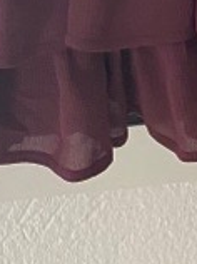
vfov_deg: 9.5
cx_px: 40
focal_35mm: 165
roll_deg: +3.3
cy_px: -525
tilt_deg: -2.7
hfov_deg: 9.0
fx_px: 1255
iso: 125
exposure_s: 1/74
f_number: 1.8
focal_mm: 4.25
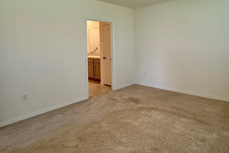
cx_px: 156
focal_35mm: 25
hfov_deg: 69.2
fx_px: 159
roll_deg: +0.6
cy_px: 45
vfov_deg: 49.9
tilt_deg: +0.2
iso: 200
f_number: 2.2
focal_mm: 2.22
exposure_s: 1/120
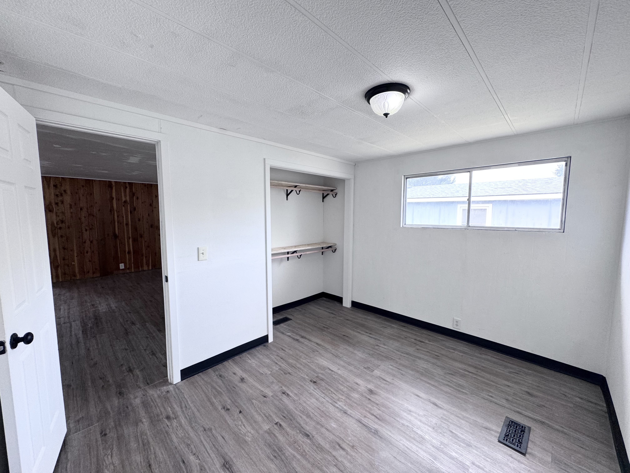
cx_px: 315
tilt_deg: -5.2
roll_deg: -0.9
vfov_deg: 85.7
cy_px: 236
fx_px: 255
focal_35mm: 14
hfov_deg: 102.1
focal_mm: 2.22
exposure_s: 1/120
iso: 125
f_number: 2.2
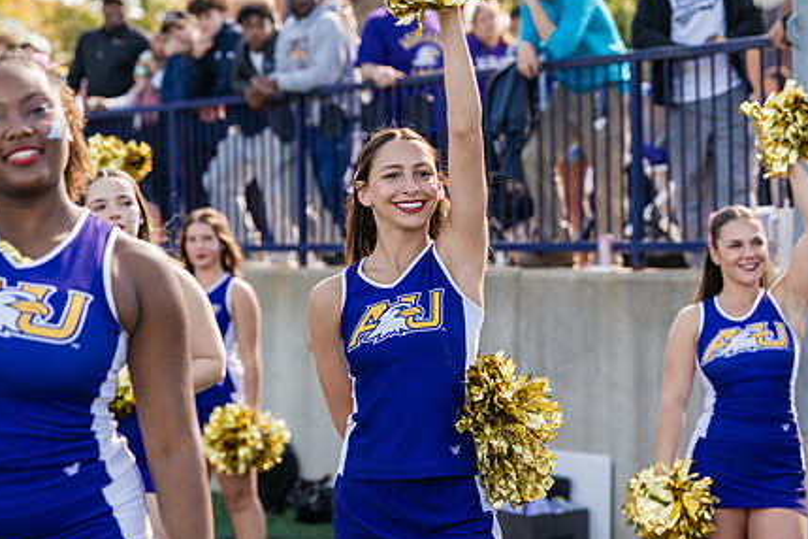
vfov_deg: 11.9
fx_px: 2581
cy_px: 235
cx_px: 426
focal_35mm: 115
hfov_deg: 17.8
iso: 160
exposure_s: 1/320
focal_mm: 85
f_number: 3.5
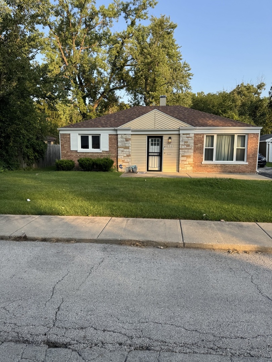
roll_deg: +0.1
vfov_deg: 71.6
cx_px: 136
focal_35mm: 24
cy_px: 181
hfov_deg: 56.8
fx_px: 251
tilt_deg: -6.0
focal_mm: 6.76
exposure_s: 1/864
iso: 80
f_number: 1.78
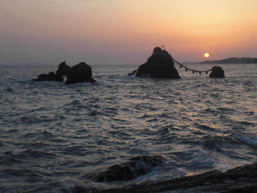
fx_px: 461
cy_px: 48
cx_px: 153
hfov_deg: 31.1
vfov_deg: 23.4
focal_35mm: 62
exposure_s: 1/200
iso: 64
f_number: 3.1
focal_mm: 6.3
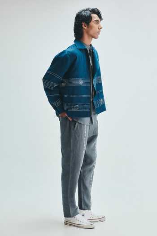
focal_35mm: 52
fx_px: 340
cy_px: 118
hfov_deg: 26.0
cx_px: 78
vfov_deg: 38.2
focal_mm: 52
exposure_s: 1/125
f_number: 8
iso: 400
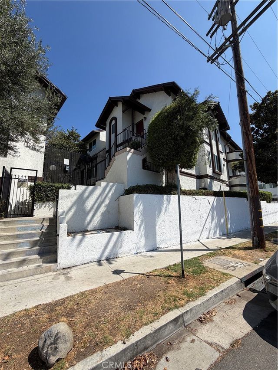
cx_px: 139
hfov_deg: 85.7
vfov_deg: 102.1
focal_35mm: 14
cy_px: 185
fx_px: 150
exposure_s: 1/1001
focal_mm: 2.22
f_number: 2.2
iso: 20
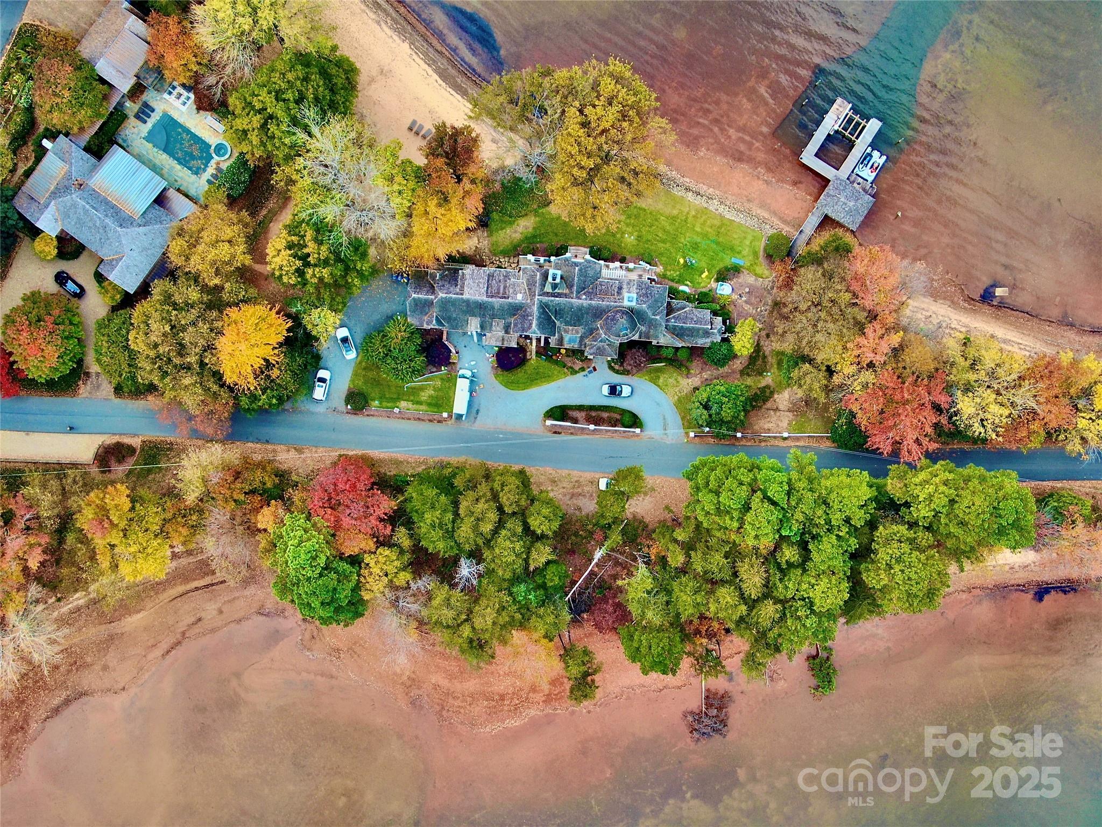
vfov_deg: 30.3
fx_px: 1528
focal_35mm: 48
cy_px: 414
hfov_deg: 39.7
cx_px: 551
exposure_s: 1/120
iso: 100
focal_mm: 8.6
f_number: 3.8
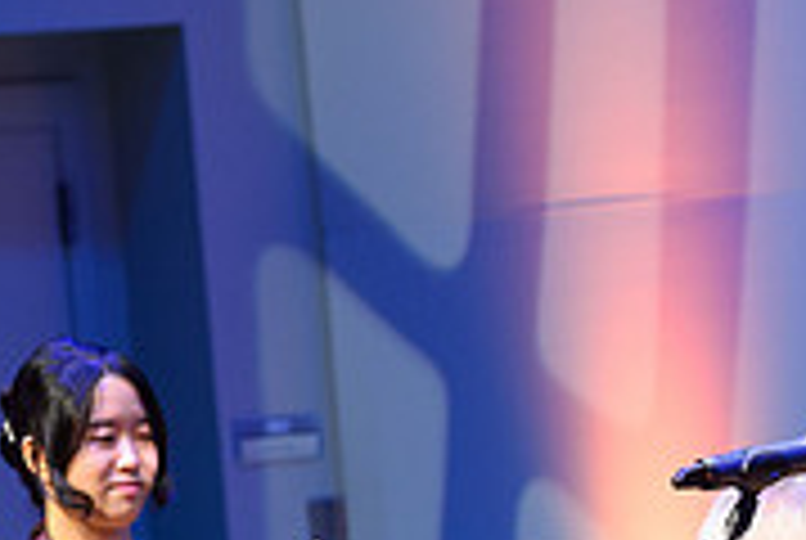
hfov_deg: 5.1
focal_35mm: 404
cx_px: 1162
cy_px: 844
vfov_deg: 3.4
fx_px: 9060
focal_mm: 125
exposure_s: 1/100
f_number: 5.6
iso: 1600
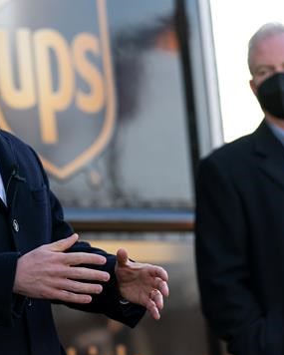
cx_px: 96
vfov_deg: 8.9
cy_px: 152
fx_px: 2268
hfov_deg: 7.2
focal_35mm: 216
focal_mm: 126
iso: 500
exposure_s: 1/1600
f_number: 2.8
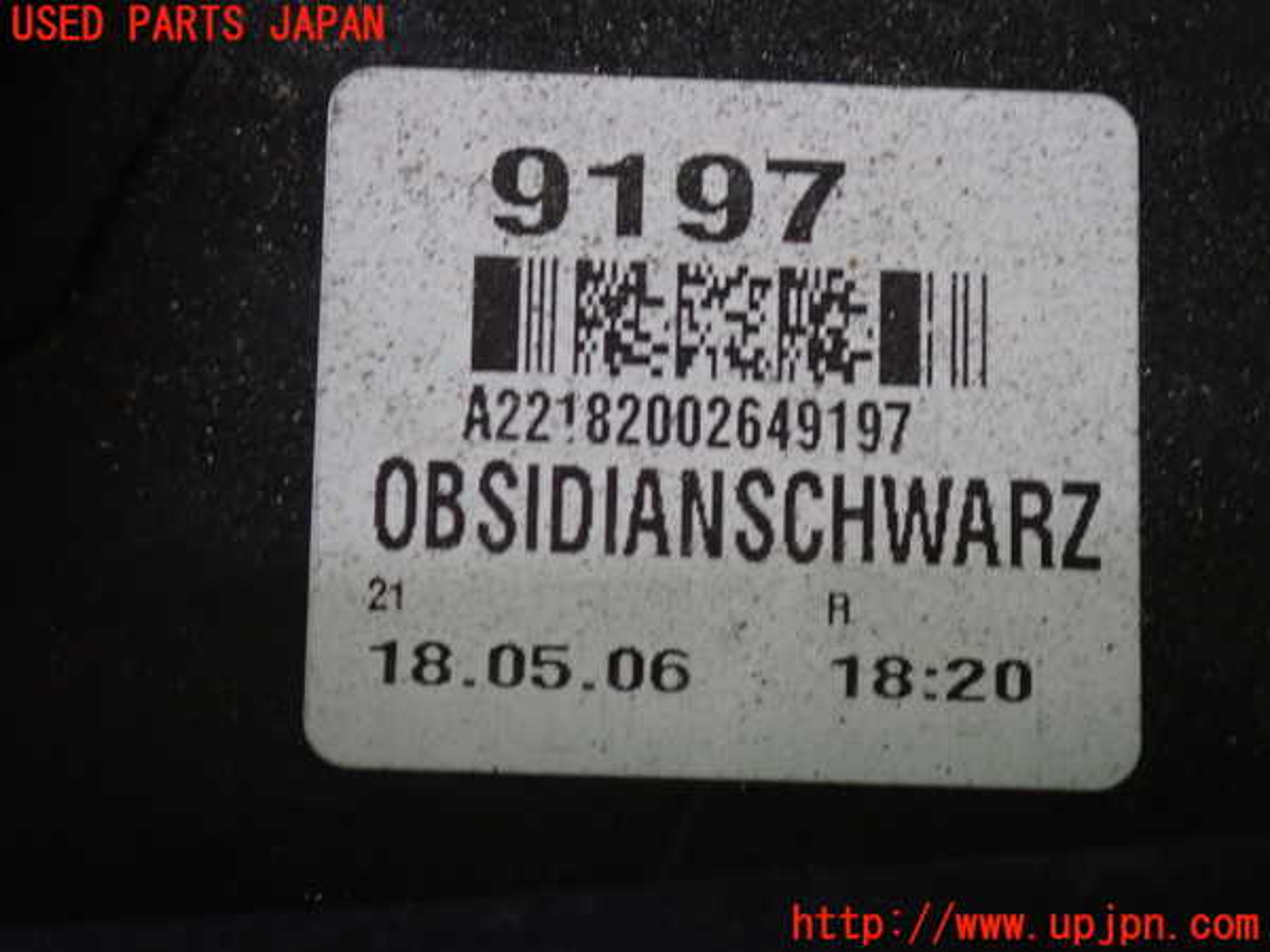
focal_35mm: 100
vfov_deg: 14.8
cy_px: 476
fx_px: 3669
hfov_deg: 19.6
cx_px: 635
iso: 800
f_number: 4.9
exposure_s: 1/40
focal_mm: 18
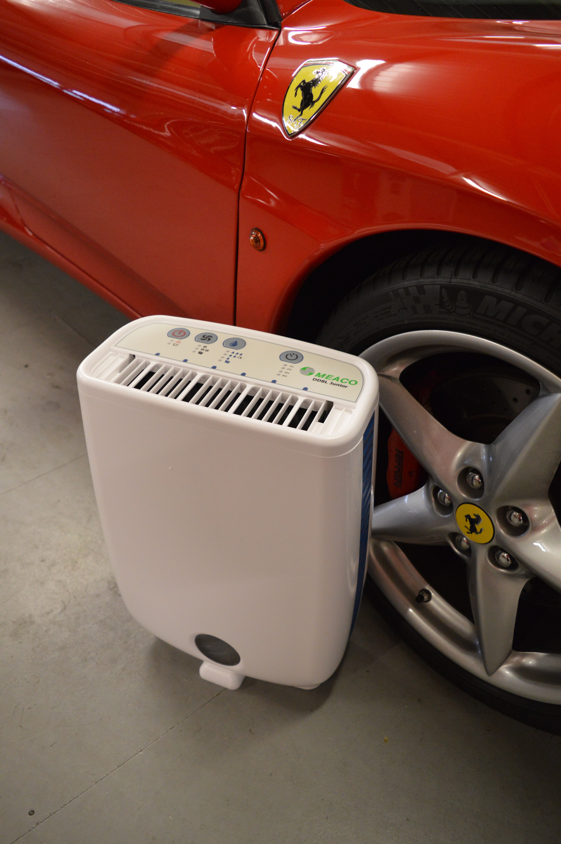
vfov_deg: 67.4
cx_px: 280
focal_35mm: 27
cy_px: 422
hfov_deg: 47.8
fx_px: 632
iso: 1600
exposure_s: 1/60
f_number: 3.5
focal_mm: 18
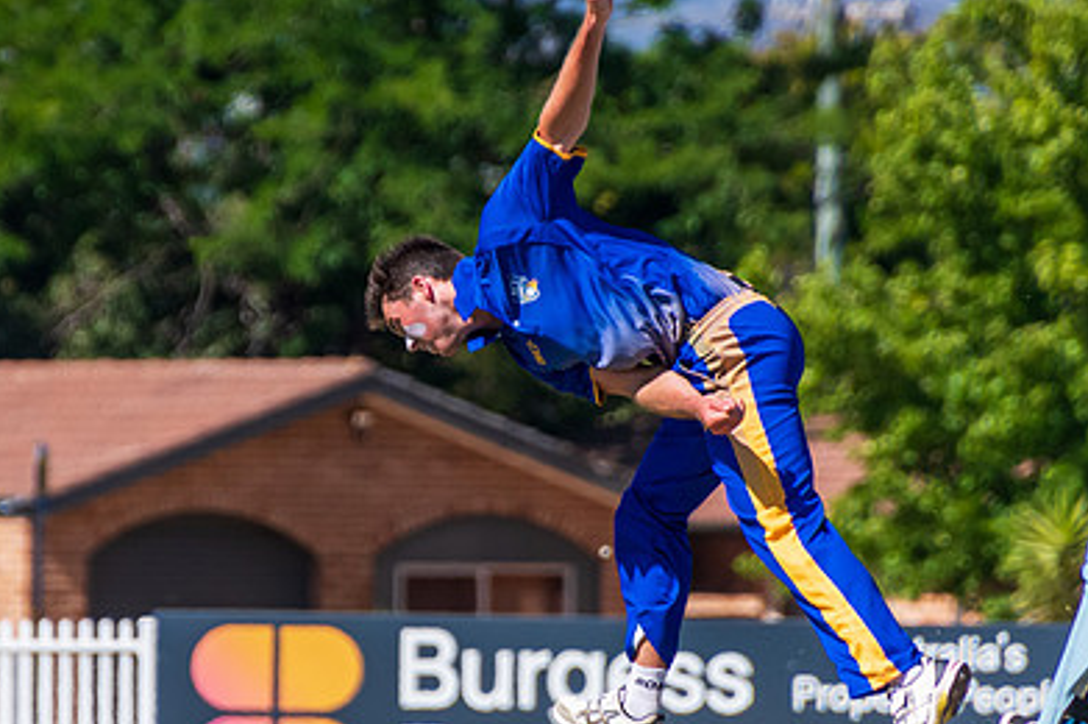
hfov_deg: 1.8
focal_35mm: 1134
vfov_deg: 1.2
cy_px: 360
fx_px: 34242
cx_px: 394
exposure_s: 1/2500
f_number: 7.1
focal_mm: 400
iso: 400
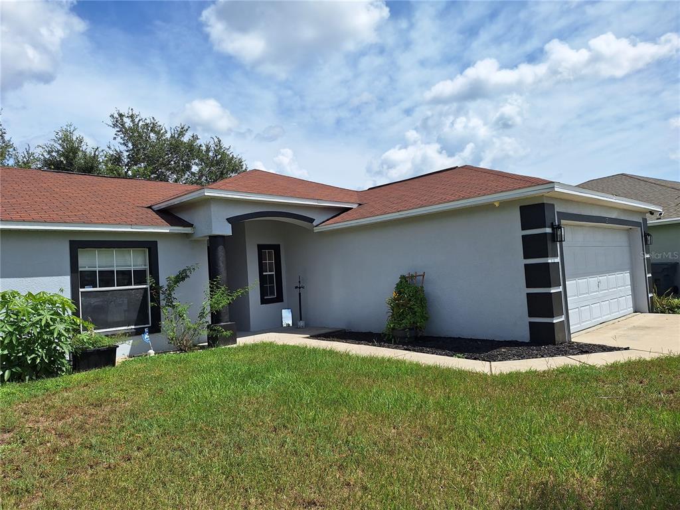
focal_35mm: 23
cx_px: 340
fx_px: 452
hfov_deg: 73.9
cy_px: 255
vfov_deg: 58.9
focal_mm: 5.54
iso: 40
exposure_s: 1/4255
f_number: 1.8
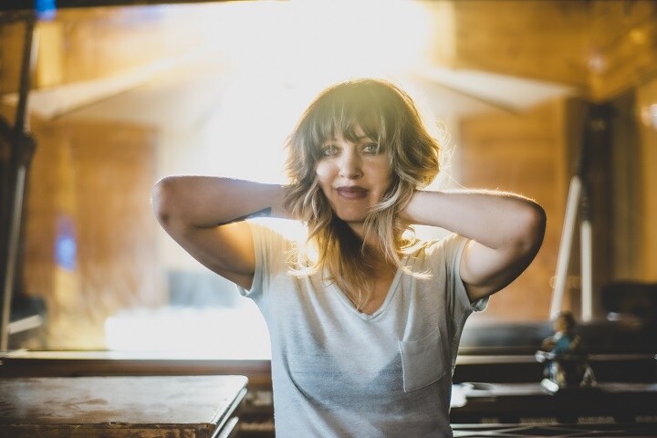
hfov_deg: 39.6
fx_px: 912
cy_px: 219
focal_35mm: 50
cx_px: 328
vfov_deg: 27.0
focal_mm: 50
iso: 800
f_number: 1.4
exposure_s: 1/500
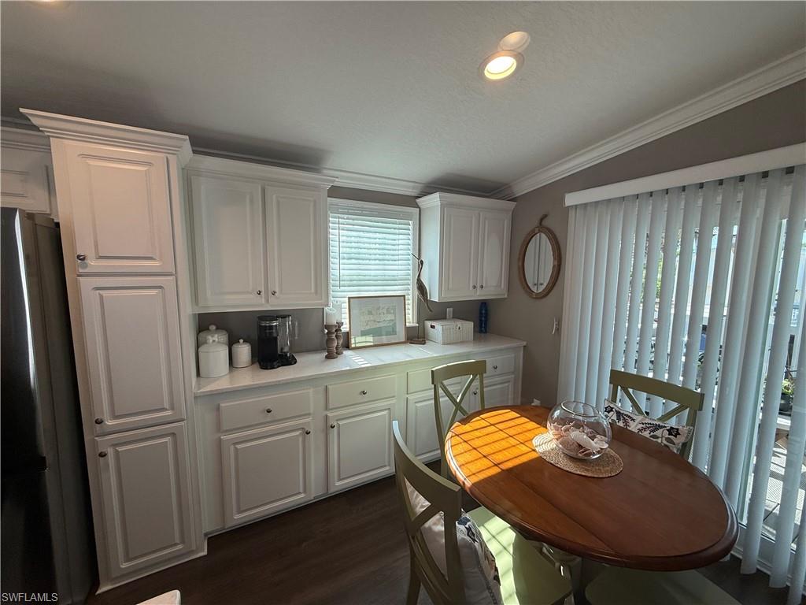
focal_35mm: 14
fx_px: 326
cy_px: 302
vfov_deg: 85.7
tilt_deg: -6.0
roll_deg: -0.3
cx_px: 403
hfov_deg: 102.1
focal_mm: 2.22
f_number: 2.2
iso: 64
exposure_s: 1/121
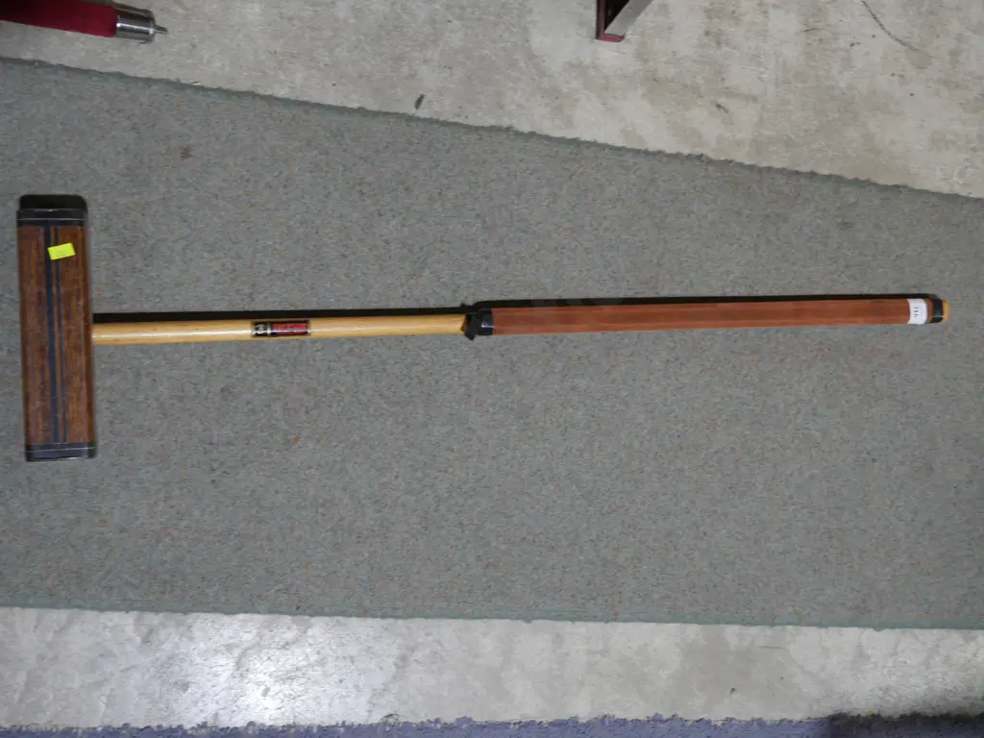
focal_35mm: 38
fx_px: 1080
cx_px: 492
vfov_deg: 37.7
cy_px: 369
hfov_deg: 49.0
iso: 320
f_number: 4.1
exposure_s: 1/60
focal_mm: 19
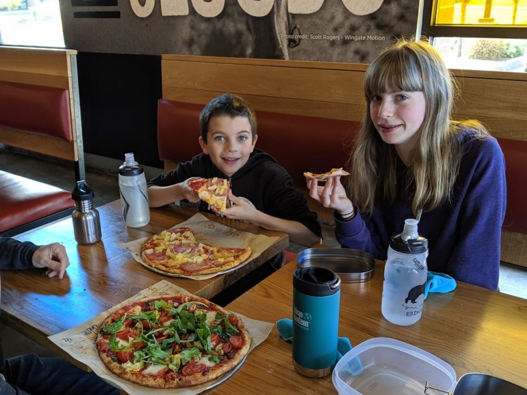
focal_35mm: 35
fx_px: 533
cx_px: 225
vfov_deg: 40.4
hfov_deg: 52.5
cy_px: 249
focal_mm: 4.44
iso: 88
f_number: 1.8
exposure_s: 1/111
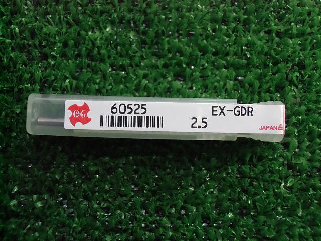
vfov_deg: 30.9
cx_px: 160
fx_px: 436
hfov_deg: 40.4
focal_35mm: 47
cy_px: 120
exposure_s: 1/80
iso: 800
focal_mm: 8.29
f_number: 4.2
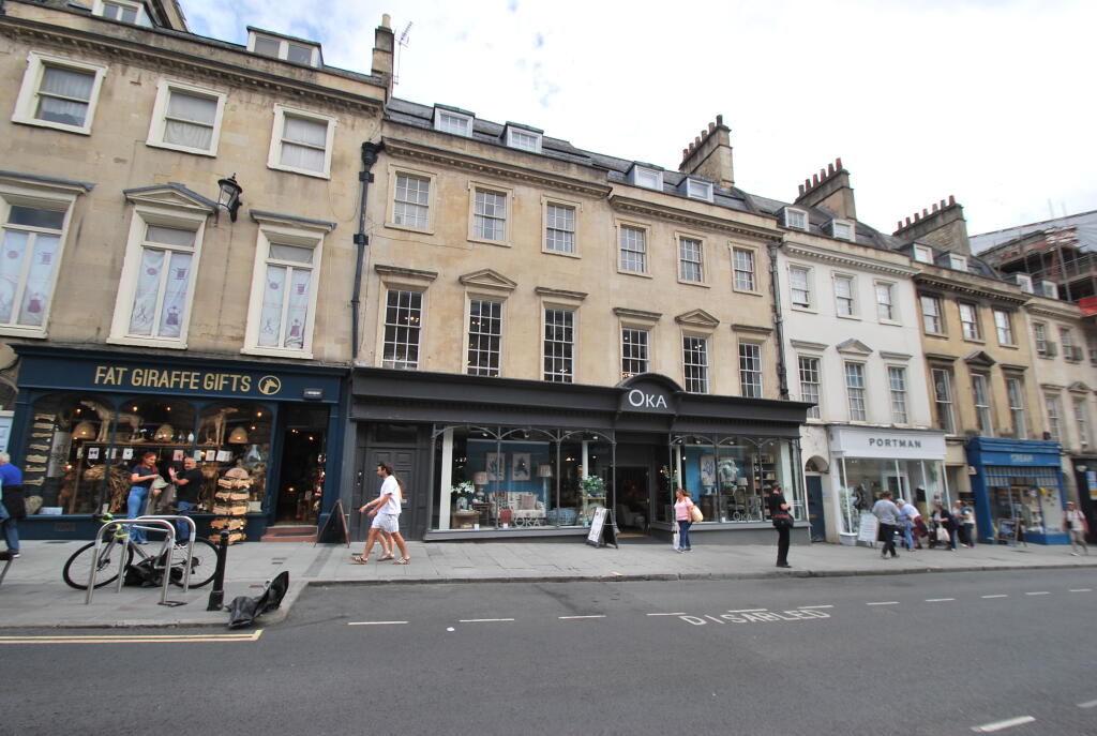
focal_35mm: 15
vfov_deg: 77.6
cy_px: 368
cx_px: 548
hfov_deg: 100.3
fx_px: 458
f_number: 7.1
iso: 100
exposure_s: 1/200
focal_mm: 10
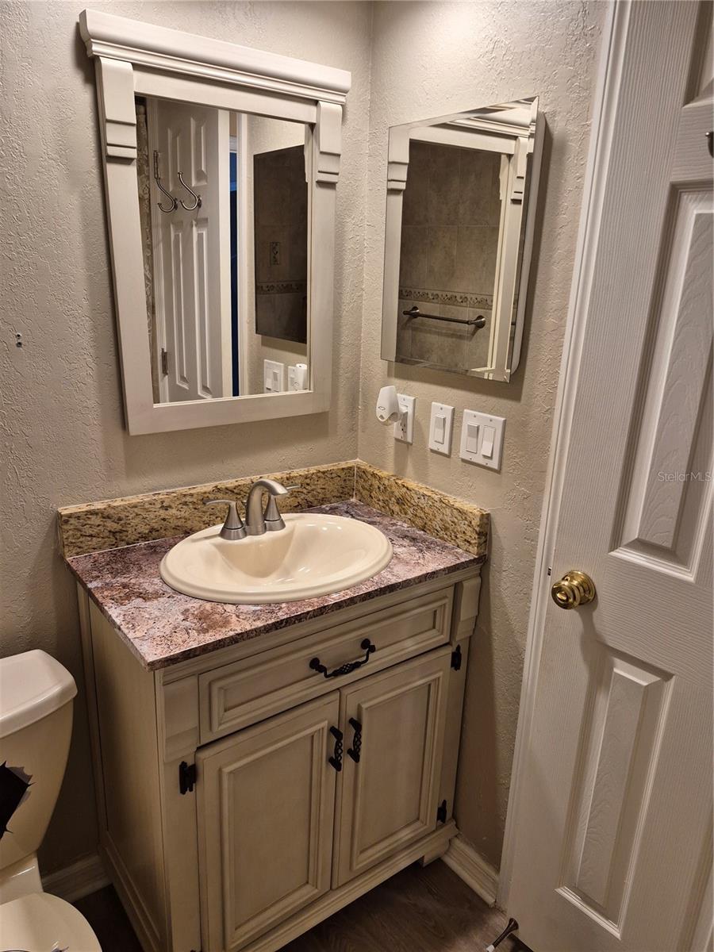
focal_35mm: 23
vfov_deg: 73.9
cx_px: 357
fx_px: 633
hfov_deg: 58.9
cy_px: 476
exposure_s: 1/120
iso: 125
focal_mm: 5.4
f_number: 1.8
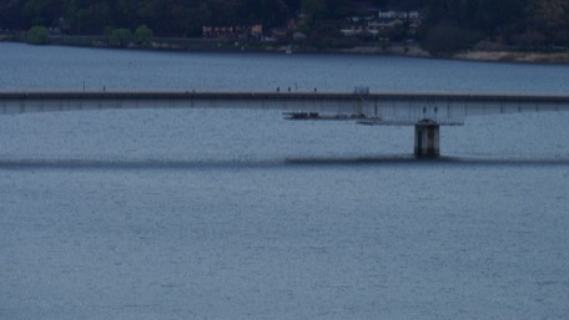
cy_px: 113
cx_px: 308
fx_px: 4211
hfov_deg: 7.7
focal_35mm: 279
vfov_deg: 4.4
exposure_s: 1/100
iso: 100
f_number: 6.3
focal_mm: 190
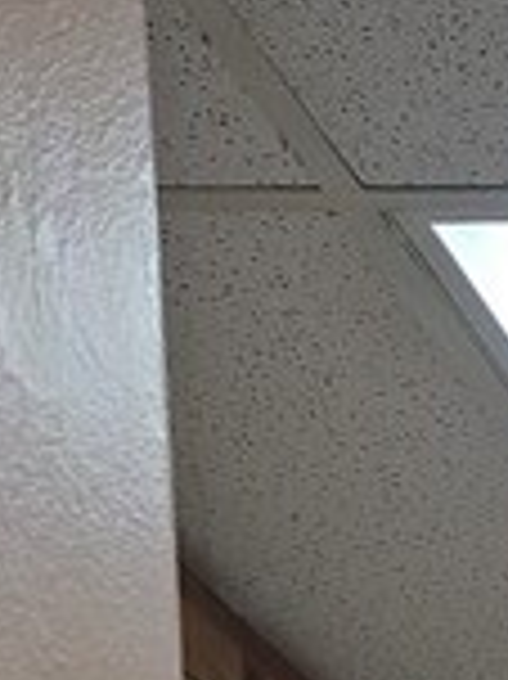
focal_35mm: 156
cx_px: 1511
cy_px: 2256
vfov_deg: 9.1
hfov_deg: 8.1
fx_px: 3057
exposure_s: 1/60
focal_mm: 5.4
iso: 64
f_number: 1.8
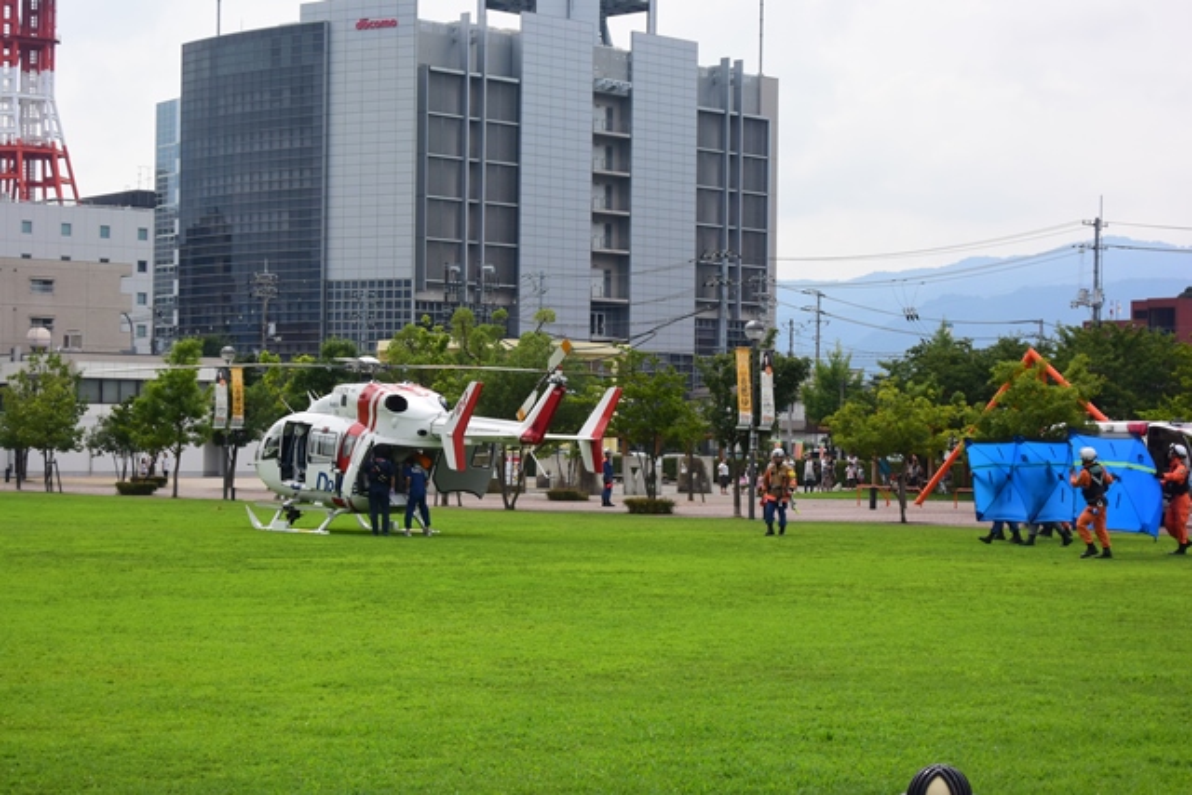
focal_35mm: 81
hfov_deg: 25.1
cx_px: 596
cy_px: 398
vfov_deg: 16.9
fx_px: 2682
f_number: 5.6
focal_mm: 30
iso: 160
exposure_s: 1/500
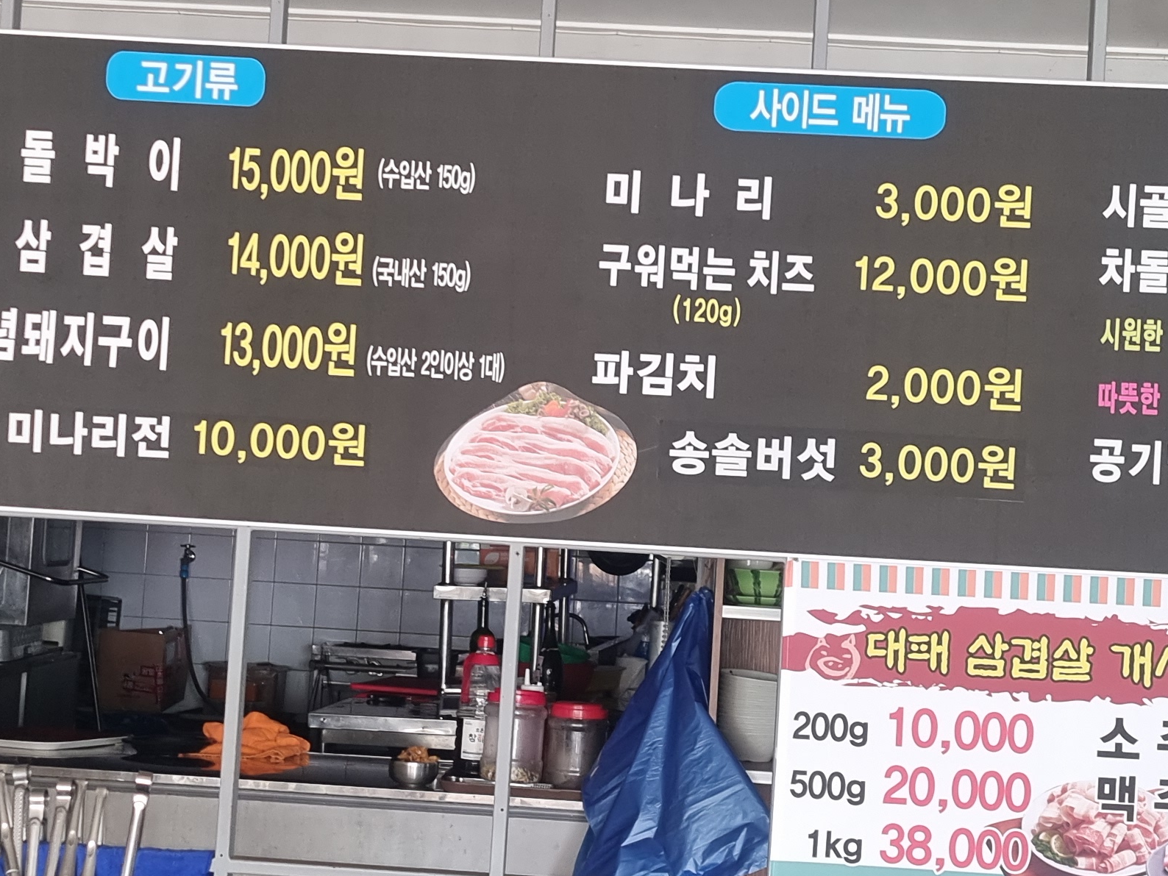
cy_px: 457
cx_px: 585
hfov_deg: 29.4
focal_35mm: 66
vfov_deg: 22.3
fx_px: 2227
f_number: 1.8
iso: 250
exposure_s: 1/40
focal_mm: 5.4
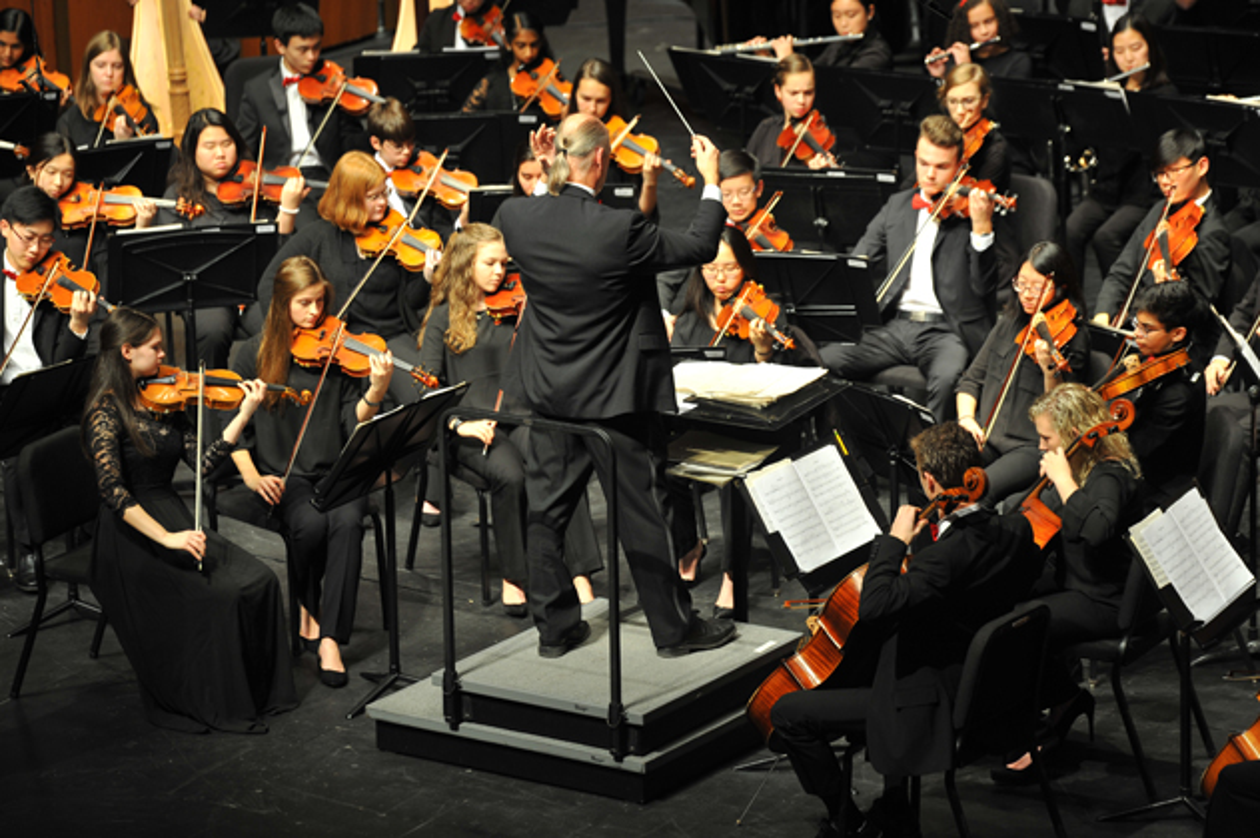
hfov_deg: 13.3
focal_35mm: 155
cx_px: 630
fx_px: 5422
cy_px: 419
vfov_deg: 8.8
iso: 800
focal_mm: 155
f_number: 4
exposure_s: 1/125
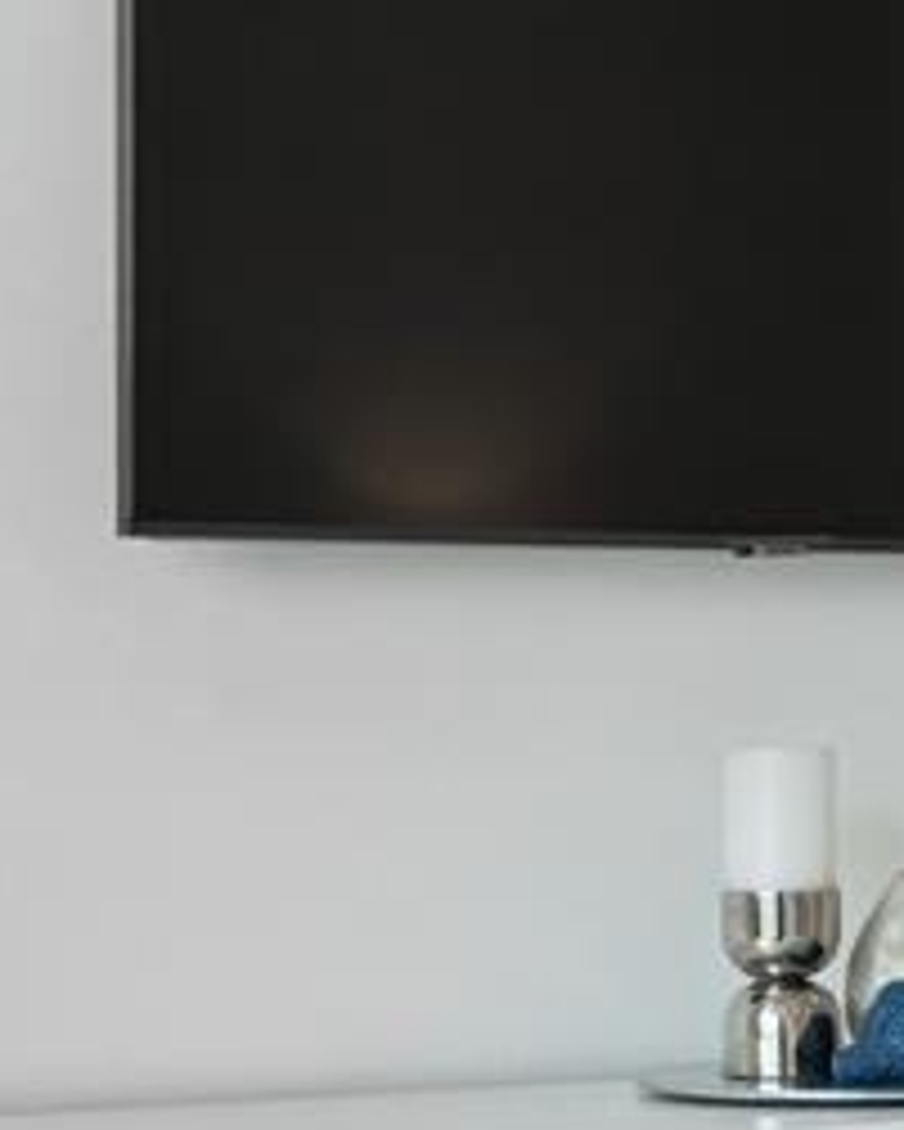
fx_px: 4409
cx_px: 1970
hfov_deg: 10.5
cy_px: 1103
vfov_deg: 14.4
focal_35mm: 132
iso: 32
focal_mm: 34.5
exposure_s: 1/60
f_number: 2.8
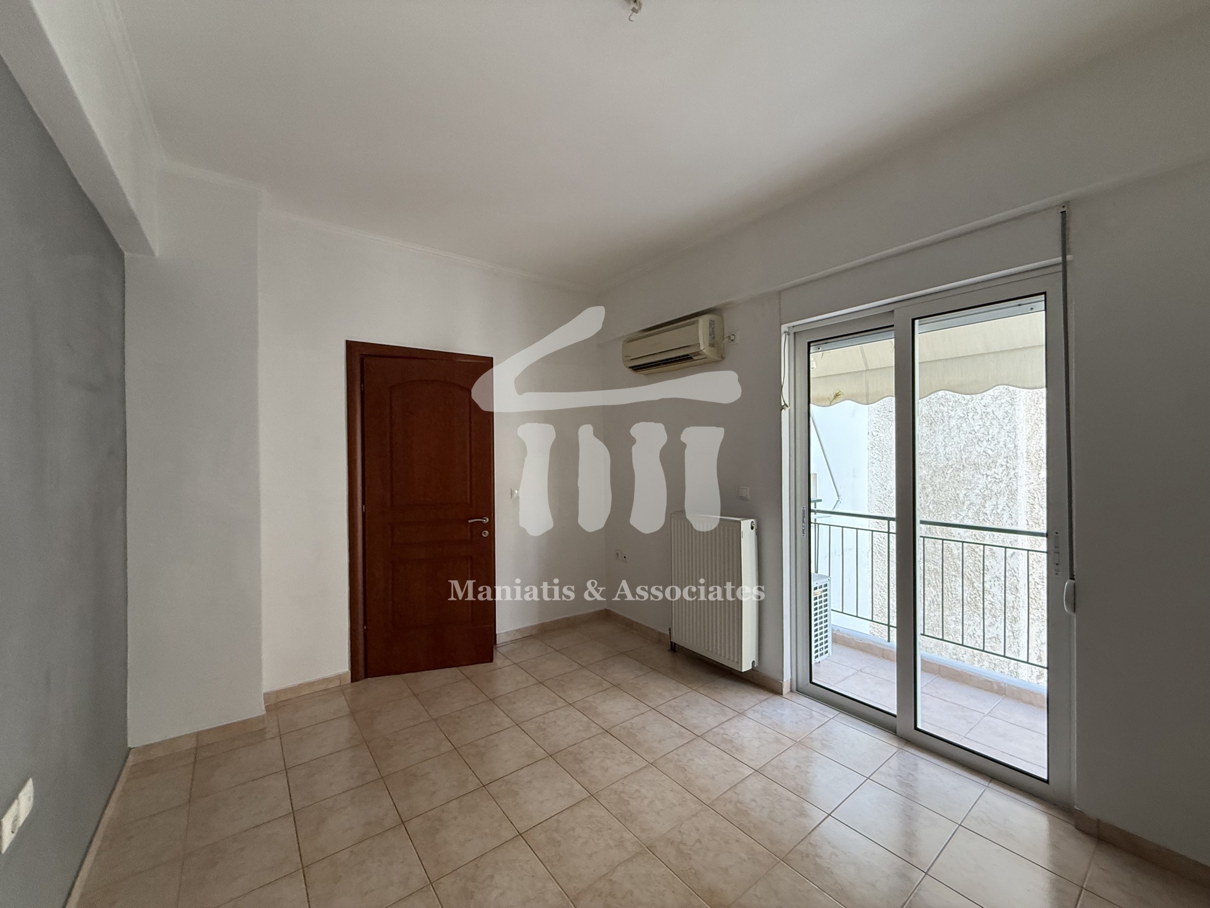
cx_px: 605
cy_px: 454
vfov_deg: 85.7
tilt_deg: +0.3
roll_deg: +0.0
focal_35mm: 14
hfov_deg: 102.1
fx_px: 489
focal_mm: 2.22
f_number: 2.2
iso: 320
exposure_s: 1/99
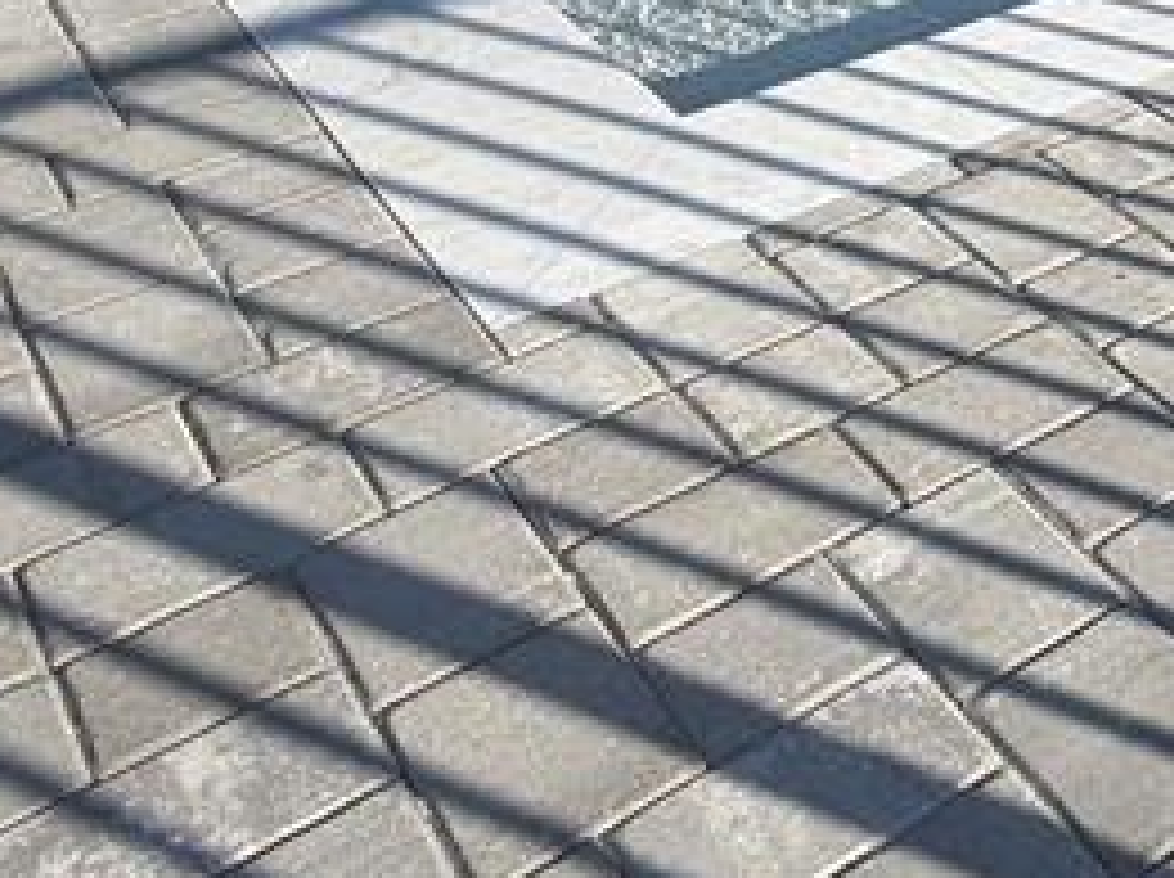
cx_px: 1714
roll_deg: -1.5
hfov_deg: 26.5
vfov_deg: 24.6
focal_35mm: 55
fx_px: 1863
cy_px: -95
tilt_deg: -21.4
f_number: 2.2
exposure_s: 1/770
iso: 25
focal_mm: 2.22
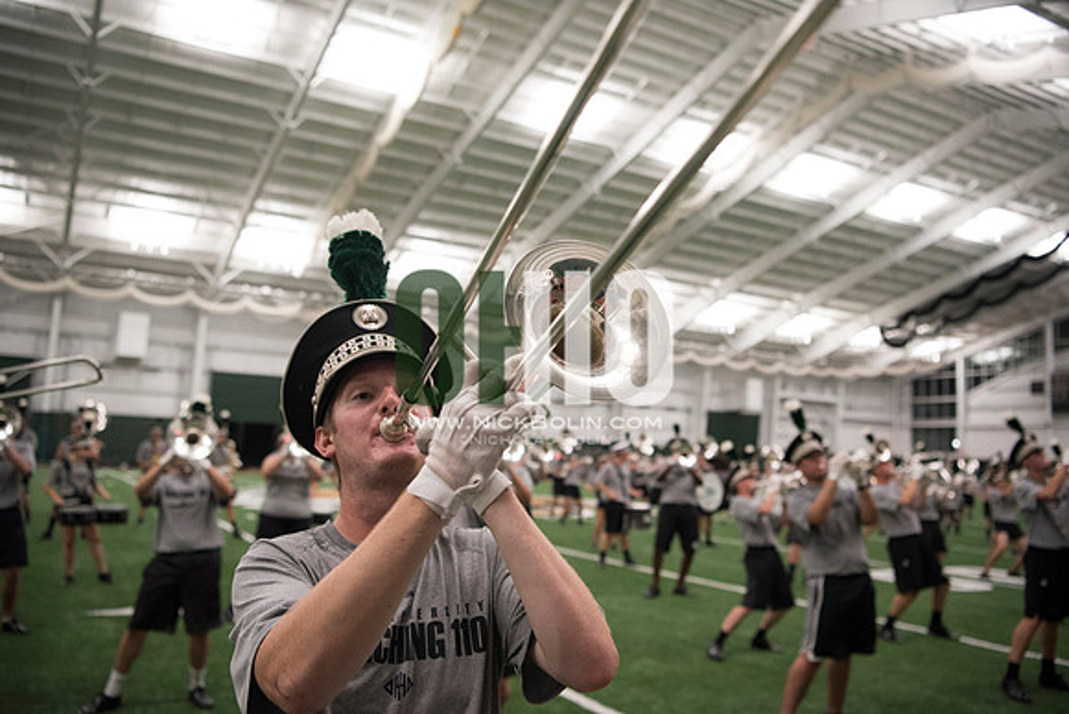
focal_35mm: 31
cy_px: 357
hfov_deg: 60.3
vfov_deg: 42.3
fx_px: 921
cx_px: 534
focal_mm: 31
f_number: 3.2
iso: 3200
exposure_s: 1/200
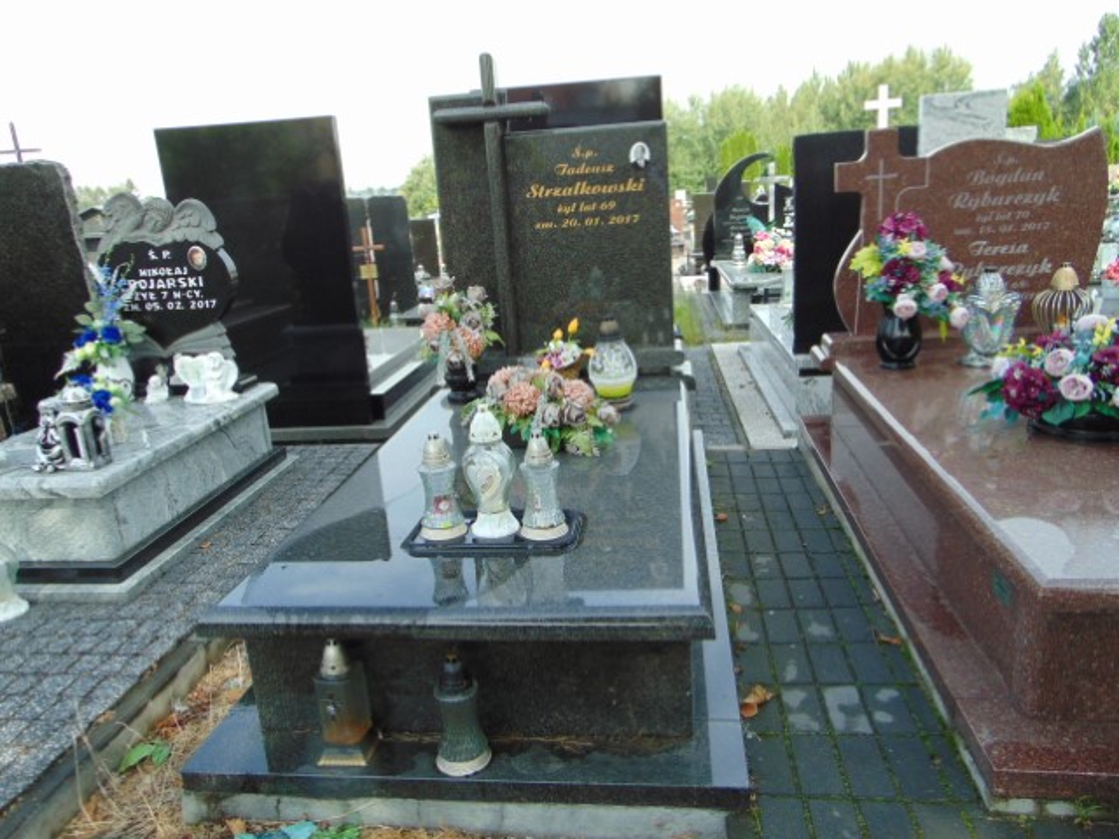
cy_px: 420
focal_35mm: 25
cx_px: 560
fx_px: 808
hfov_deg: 69.4
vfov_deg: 54.9
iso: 80
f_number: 3
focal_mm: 4.5
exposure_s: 1/320
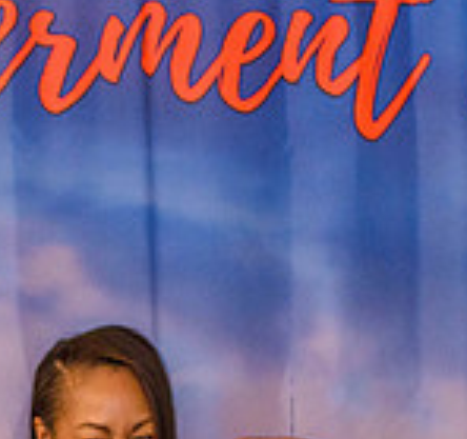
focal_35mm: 126
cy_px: 568
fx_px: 1866
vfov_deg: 13.0
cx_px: 159
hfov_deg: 14.2
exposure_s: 1/60
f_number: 3.5
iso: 800
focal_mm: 20
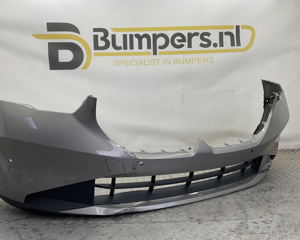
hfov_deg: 54.0
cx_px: 127
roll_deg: -0.1
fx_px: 293
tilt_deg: -6.5
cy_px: 119
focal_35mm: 33
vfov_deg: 44.5
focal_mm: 3
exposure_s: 1/120
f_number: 1.8
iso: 20
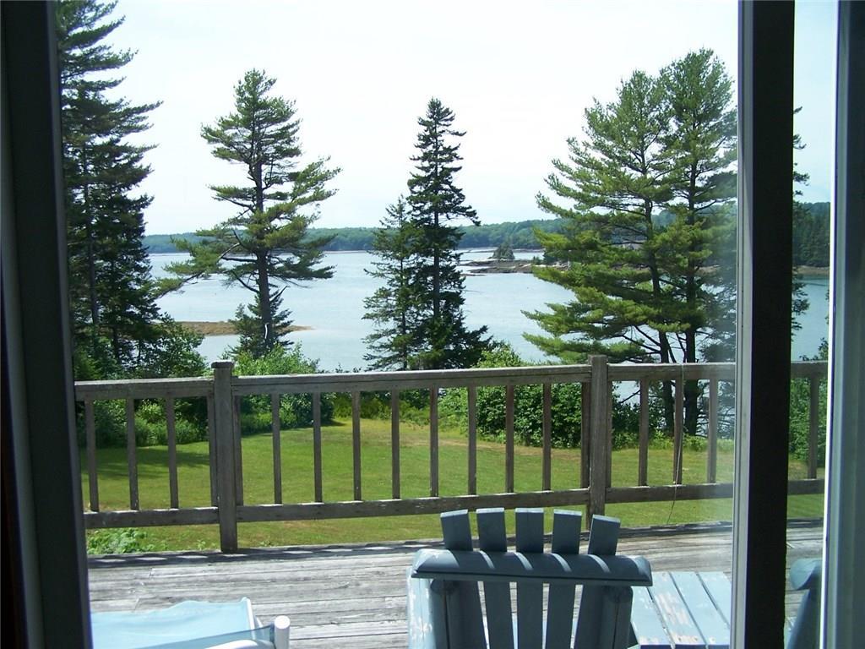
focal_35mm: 38
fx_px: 950
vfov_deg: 37.7
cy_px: 324
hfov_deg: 49.0
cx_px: 432
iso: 80
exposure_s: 1/640
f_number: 2.8
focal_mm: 6.3
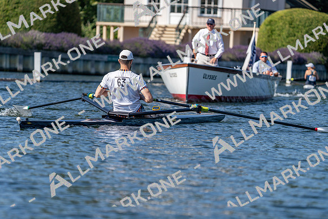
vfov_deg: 4.9
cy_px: 110
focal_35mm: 282
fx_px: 2570
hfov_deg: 7.3
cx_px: 164
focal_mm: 282
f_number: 5.6
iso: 200
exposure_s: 1/1600
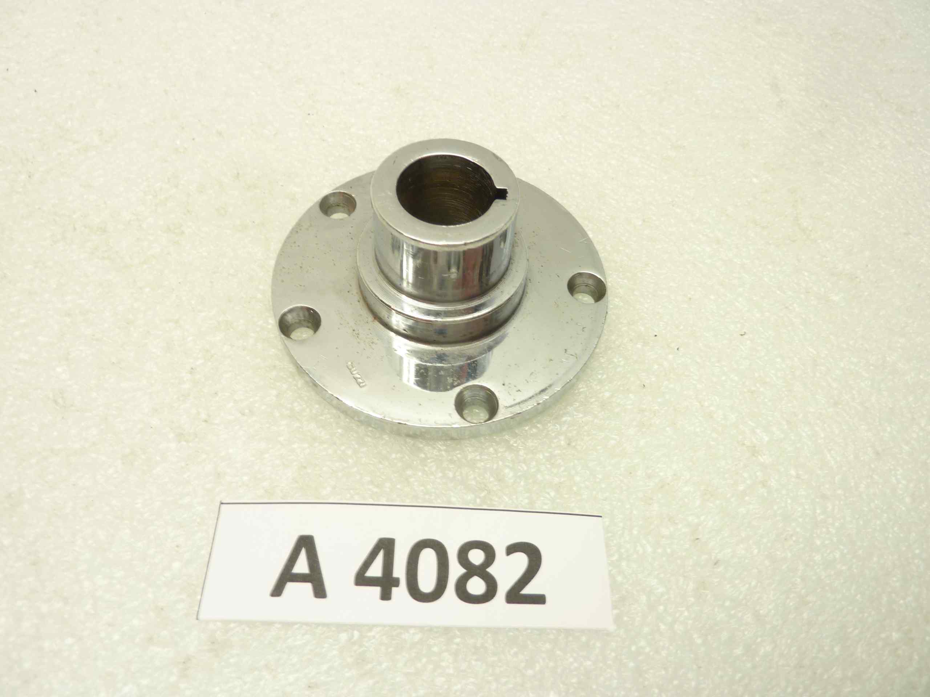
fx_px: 672
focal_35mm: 25
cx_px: 465
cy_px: 348
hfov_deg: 69.4
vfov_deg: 54.9
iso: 80
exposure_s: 1/15
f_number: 3.3
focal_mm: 4.1
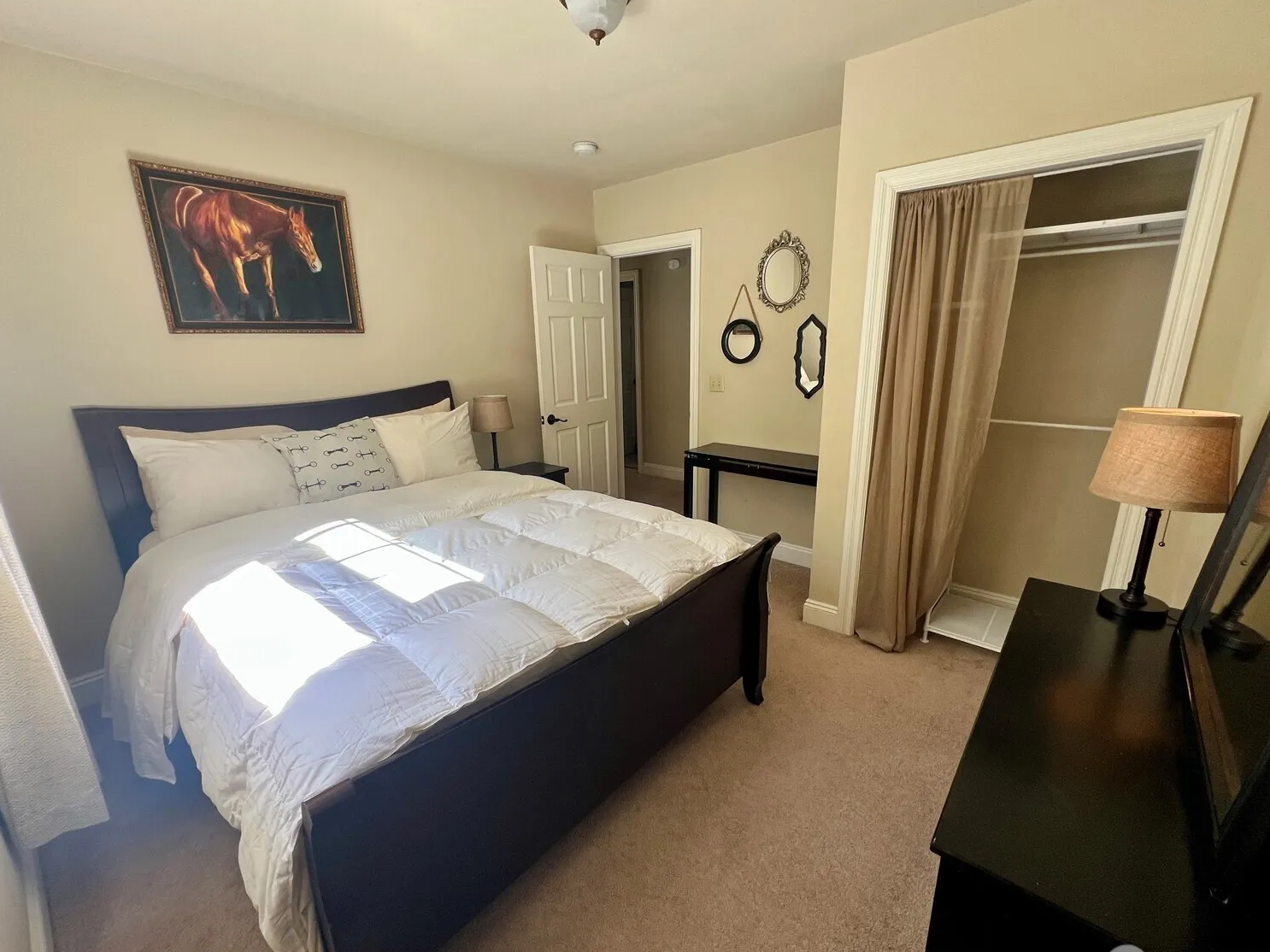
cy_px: 490
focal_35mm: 14
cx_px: 642
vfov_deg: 85.6
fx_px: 514
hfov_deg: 102.1
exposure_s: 1/99
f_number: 1.8
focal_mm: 1.57
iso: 50
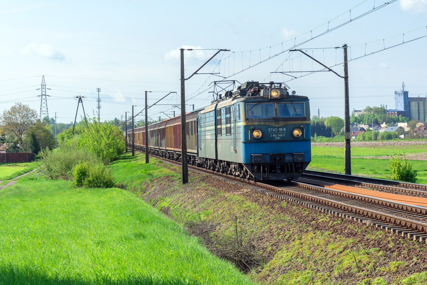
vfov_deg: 12.3
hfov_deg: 18.4
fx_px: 1316
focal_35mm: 111
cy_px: 140
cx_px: 225
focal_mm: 70
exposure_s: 1/400
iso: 160
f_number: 7.1
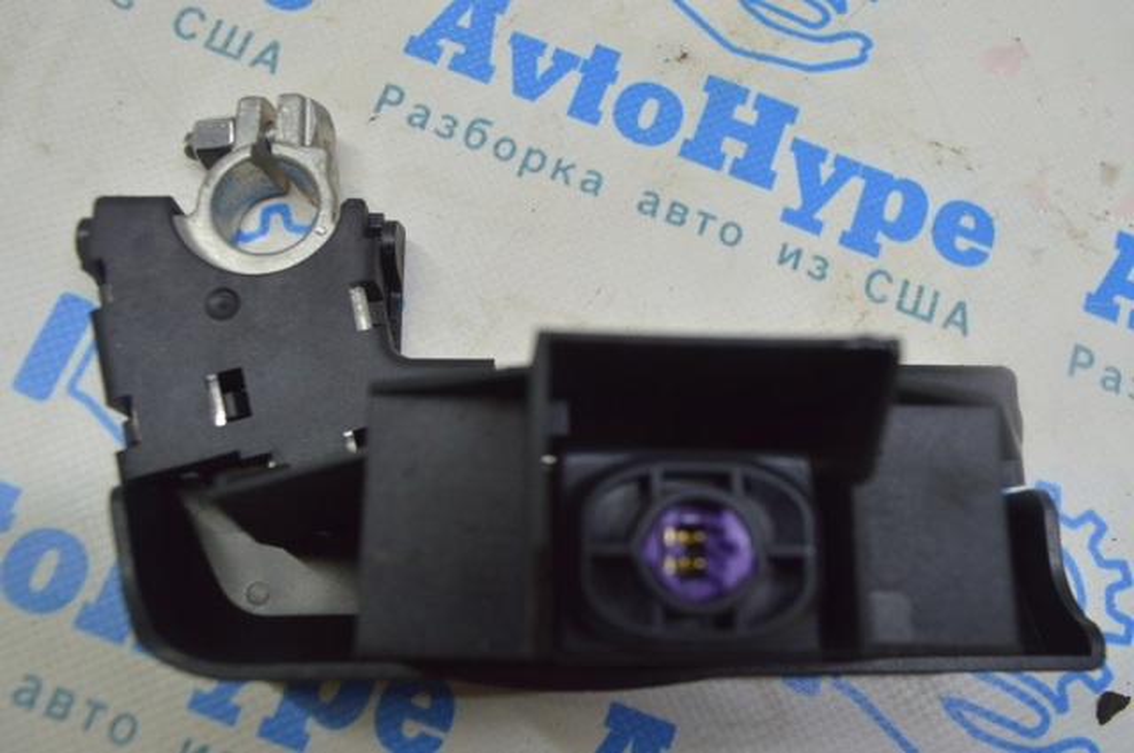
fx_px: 1038
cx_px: 567
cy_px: 376
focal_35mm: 33
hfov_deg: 57.3
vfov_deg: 39.9
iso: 400
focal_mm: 22
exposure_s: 1/25
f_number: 5.6
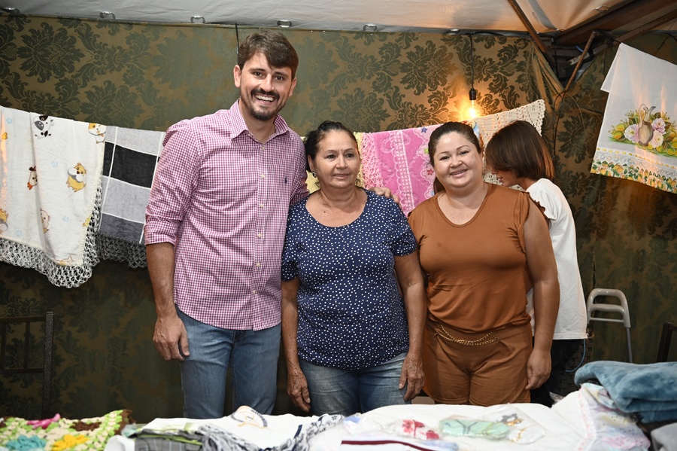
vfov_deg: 36.8
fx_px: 677
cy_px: 226
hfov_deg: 53.2
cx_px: 338
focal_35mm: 36
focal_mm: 36
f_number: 4
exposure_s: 1/60
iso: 900
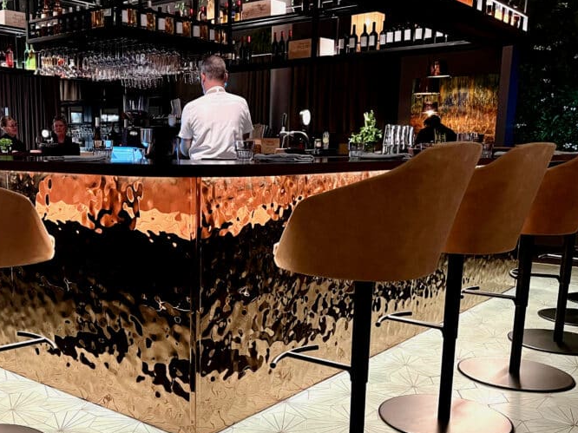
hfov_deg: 45.9
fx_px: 668
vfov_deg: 35.7
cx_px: 183
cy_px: 272
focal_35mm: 40
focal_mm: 5.7
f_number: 1.5
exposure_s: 1/33
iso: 400
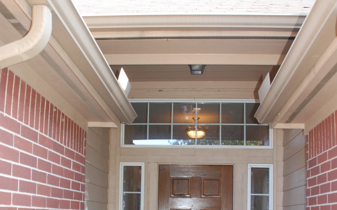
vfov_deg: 29.0
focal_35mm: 42
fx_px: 386
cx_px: 170
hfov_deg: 47.2
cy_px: 199
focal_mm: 18
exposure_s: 1/60
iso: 200
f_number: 3.5
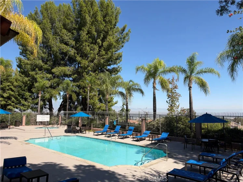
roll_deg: -1.3
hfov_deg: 71.6
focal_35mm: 24
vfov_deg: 56.8
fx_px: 168
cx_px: 122
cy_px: 91
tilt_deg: +7.3
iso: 64
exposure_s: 1/4098
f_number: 1.8
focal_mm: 6.93
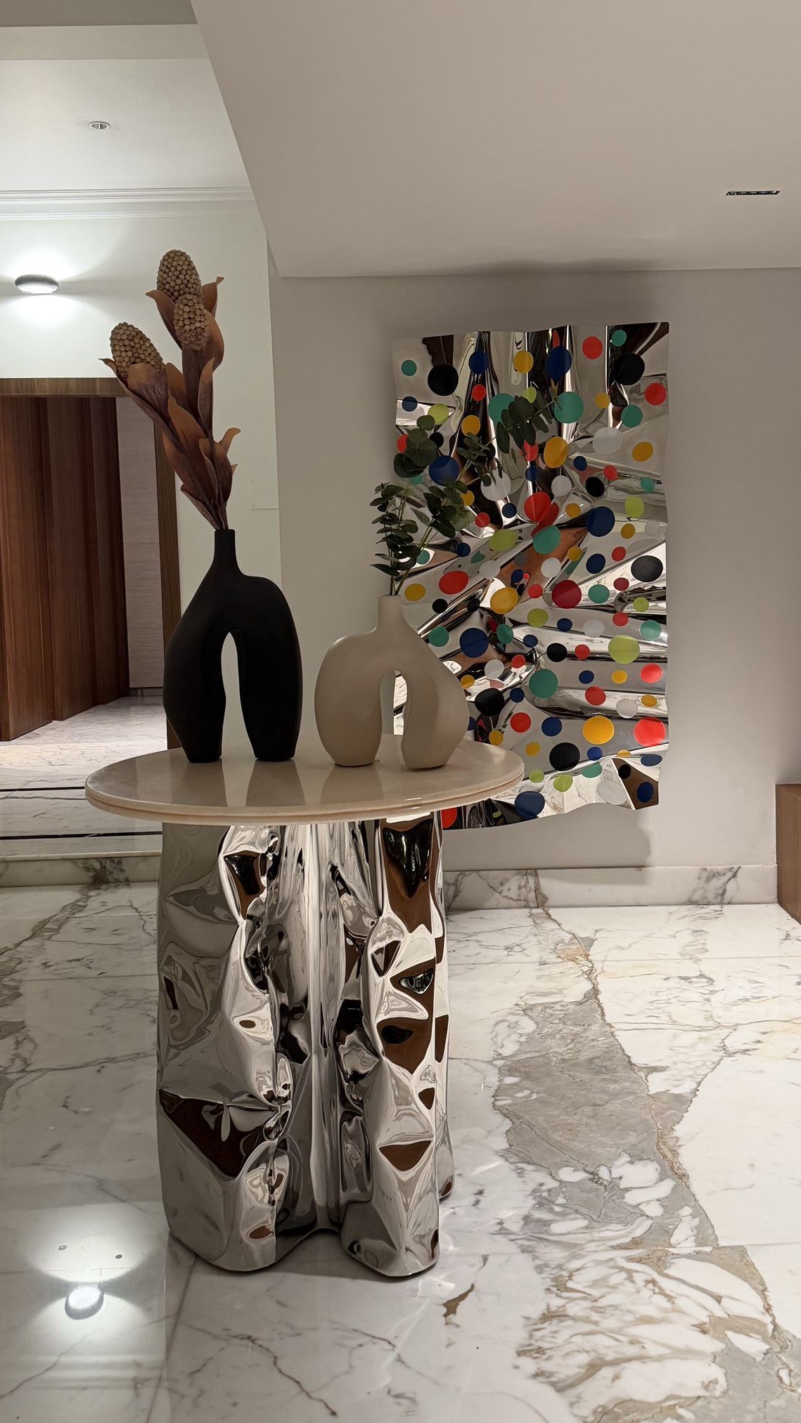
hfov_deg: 37.8
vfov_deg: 62.6
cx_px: 423
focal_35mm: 31
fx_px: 1170
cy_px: 669
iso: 320
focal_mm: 6.76
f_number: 1.78
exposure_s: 1/50
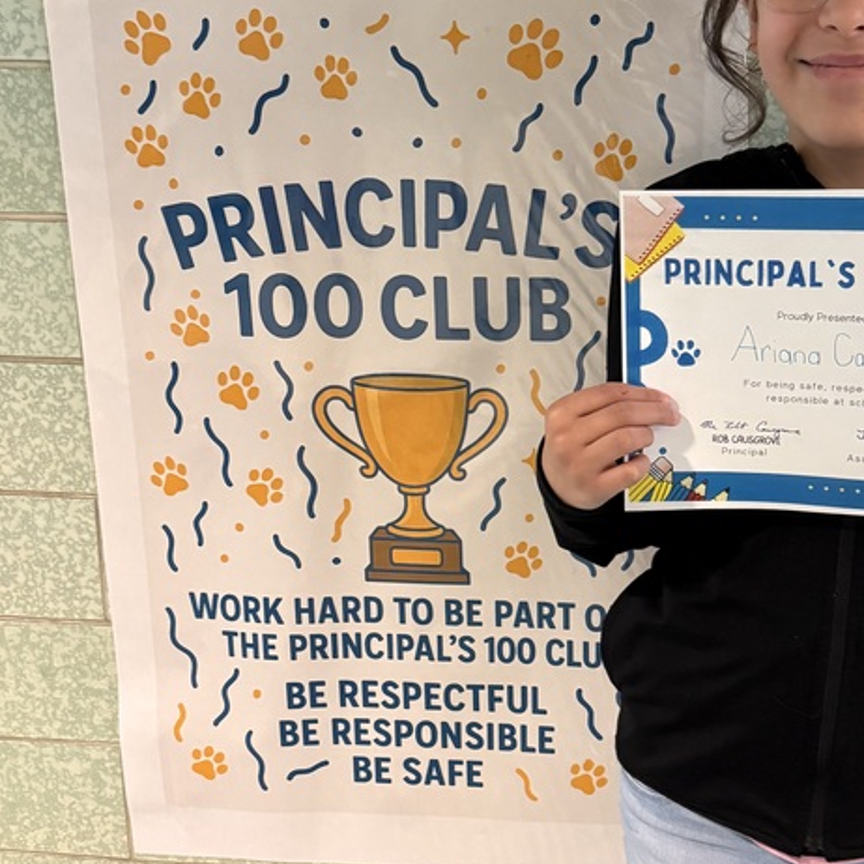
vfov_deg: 36.1
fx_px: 1327
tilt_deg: -14.8
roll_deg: -1.4
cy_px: 410
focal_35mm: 47
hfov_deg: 35.5
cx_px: 610
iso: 640
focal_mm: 6.76
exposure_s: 1/40
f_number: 1.78
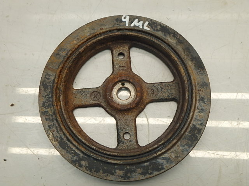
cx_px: 124
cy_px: 93
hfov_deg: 51.4
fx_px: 259
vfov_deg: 39.7
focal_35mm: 36
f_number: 5
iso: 200
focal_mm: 6.4
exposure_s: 1/40
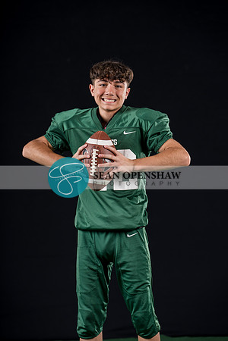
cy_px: 170
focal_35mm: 110
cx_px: 114
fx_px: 1045
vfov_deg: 18.6
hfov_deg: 12.5
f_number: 4
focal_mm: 110
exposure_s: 1/160
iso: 200
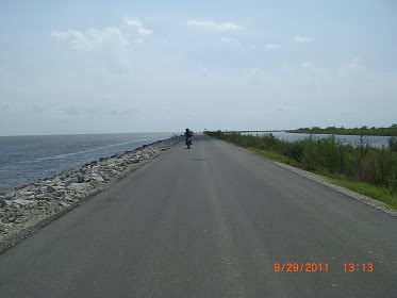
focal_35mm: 38
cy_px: 149
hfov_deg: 49.0
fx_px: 436
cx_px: 198
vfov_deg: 37.7
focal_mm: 6.2
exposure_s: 1/1600
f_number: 4.3
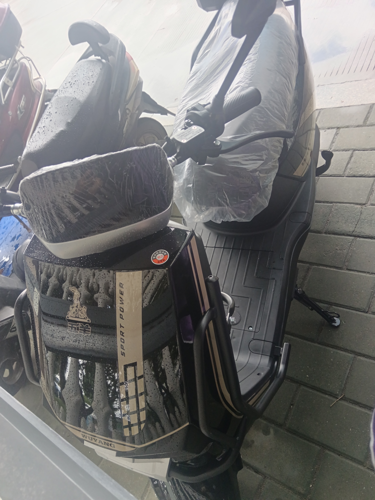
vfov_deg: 65.3
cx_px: 188
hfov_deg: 51.4
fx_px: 390
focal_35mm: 27
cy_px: 250
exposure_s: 1/120
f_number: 1.9
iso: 388
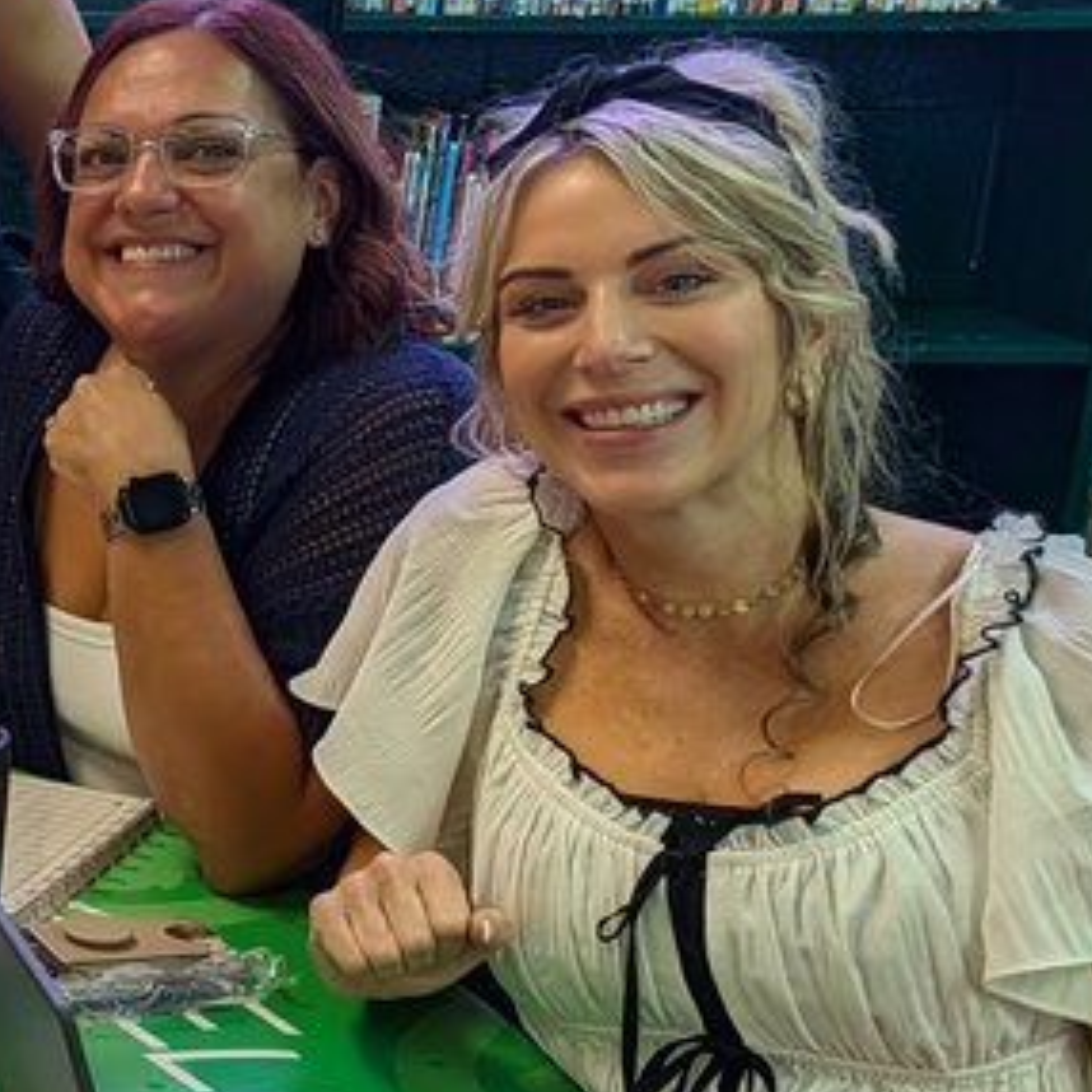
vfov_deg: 22.7
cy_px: 620
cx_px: -779
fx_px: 2712
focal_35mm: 76
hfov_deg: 18.6
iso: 47
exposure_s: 1/68.7
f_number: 1.68
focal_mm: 6.9
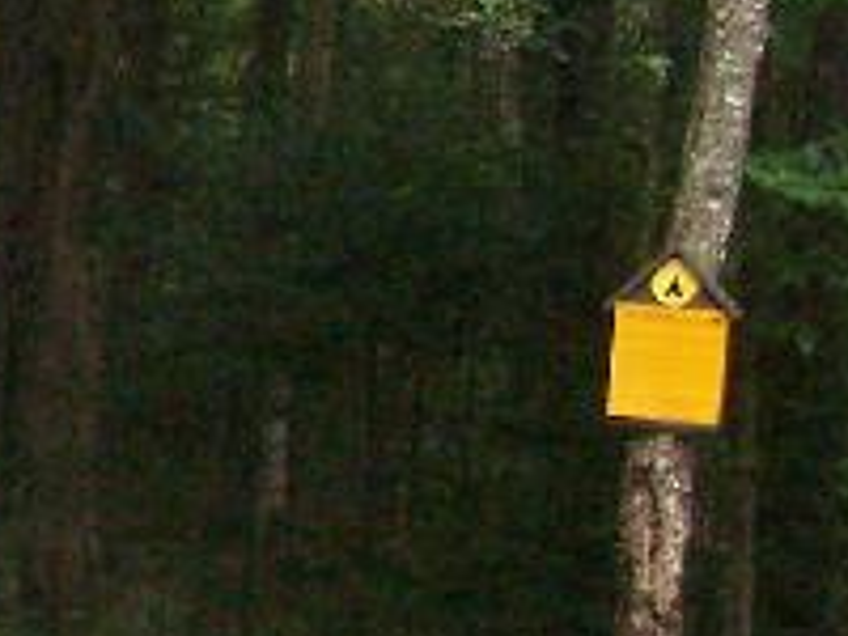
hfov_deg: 9.9
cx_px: -335
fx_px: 4777
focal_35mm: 195
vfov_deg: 7.6
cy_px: 458
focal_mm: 6.3
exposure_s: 1/250
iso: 400
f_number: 2.8
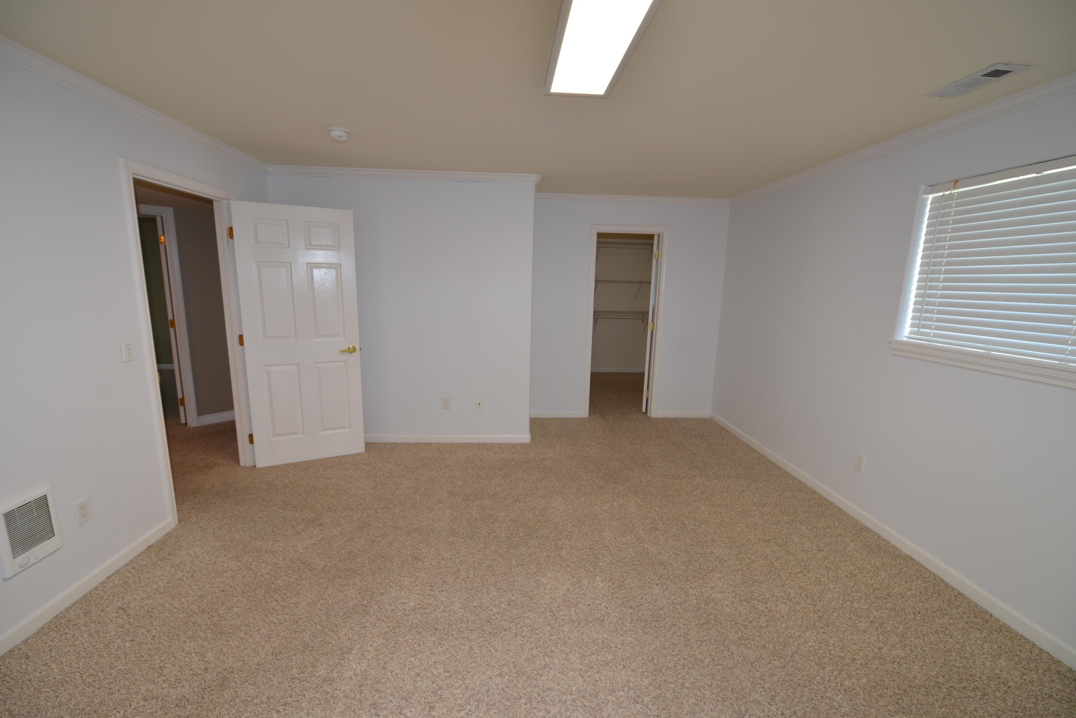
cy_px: 359
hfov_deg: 104.2
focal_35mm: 14
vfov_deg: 81.3
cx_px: 538
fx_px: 419
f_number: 4
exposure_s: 1/60
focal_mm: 14
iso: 250
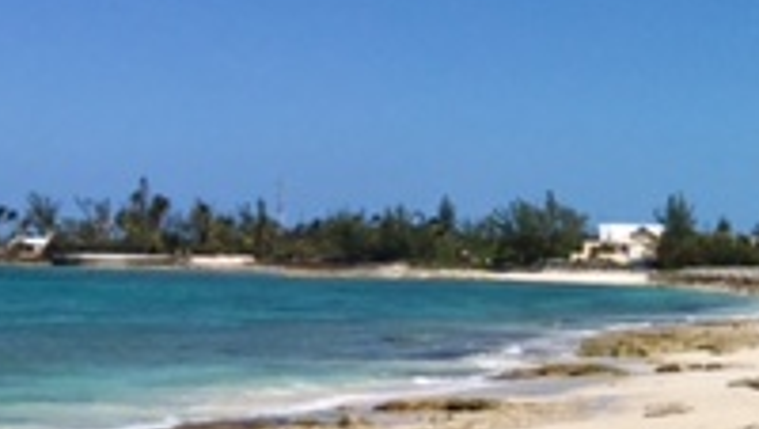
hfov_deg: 18.6
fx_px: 2035
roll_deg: -1.9
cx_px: 1154
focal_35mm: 101
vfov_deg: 12.0
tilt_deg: +1.7
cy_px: 220
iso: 32
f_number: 2.2
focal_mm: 4.15
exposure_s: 1/4950
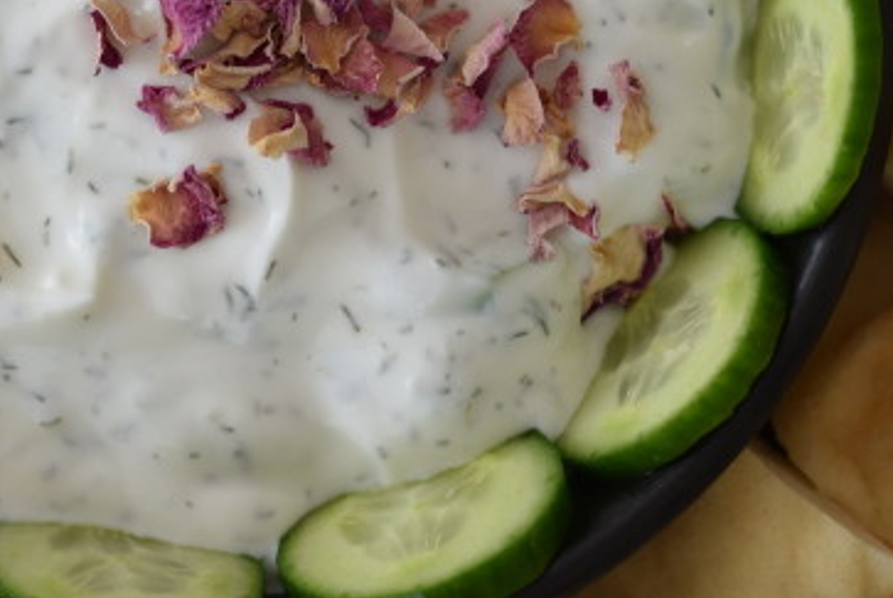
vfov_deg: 4.7
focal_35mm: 296
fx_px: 7351
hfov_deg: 6.9
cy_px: 91
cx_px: -47
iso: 400
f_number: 4
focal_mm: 105
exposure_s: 1/250
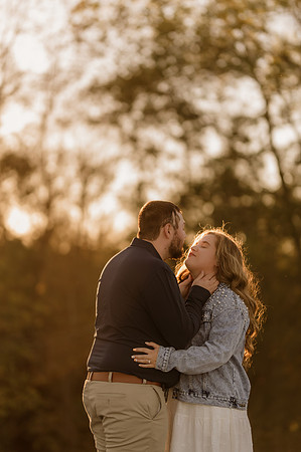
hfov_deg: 16.0
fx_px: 1068
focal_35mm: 85
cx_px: 150
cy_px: 226
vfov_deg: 23.9
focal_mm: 85
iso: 50
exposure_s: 1/1000
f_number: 1.4
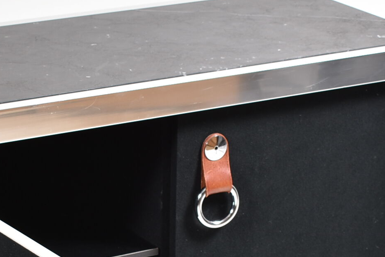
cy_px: 229
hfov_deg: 13.3
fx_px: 1648
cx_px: 130
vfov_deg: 8.9
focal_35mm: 154
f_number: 7.1
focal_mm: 32
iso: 100
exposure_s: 1/160
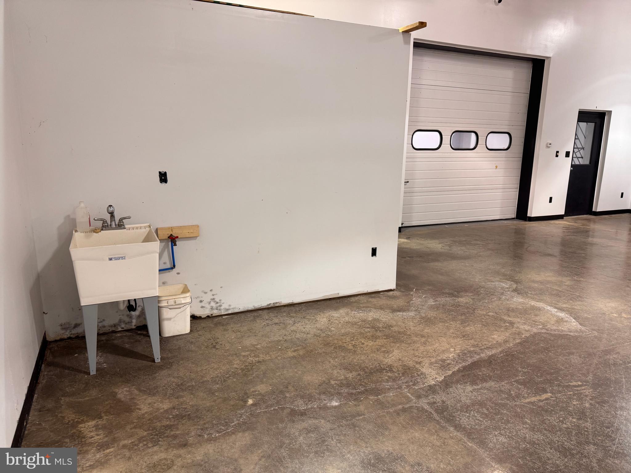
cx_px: 316
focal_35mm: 24
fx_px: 437
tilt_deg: -11.5
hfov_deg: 71.6
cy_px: 236
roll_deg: -1.2
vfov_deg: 56.8
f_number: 1.78
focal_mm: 6.76
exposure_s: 1/60
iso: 160
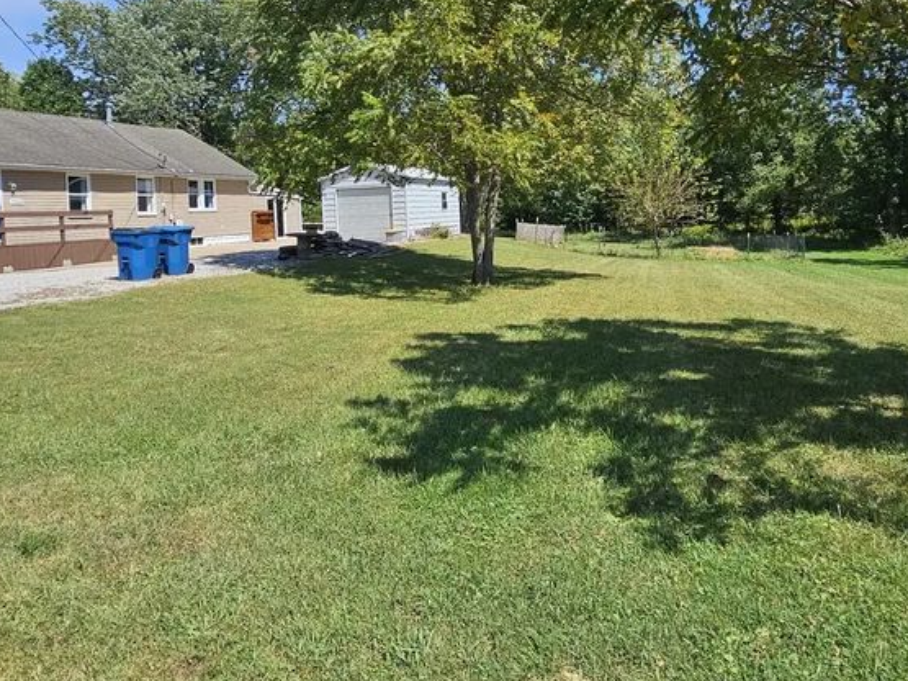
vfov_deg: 55.5
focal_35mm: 24
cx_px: 509
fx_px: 629
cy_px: 223
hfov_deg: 71.3
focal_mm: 2.2
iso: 50
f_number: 2.2
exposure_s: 1/2283
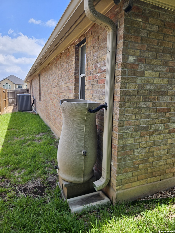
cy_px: 116
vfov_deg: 73.9
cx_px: 88
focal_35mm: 23
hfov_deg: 58.9
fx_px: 155
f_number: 1.8
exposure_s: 1/562
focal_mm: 5.4
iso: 25
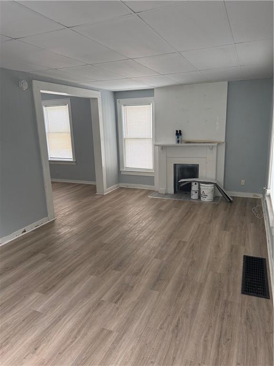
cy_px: 183
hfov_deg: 56.8
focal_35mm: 24
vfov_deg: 71.6
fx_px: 253
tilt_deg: -13.3
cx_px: 137
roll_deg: +1.5
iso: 200
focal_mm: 6.76
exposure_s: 1/234
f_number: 1.78
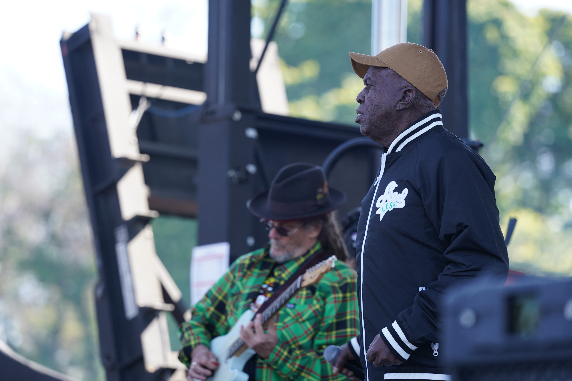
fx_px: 3178
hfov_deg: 10.3
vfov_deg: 6.9
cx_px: 286
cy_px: 190
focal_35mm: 200
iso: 200
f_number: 4
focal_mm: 200
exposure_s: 1/250
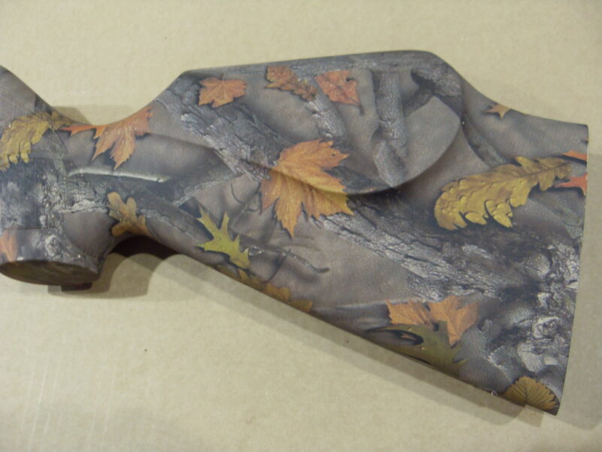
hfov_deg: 52.6
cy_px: 226
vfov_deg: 40.7
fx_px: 609
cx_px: 301
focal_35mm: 35
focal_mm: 6.3
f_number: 2.8
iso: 200
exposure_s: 1/15
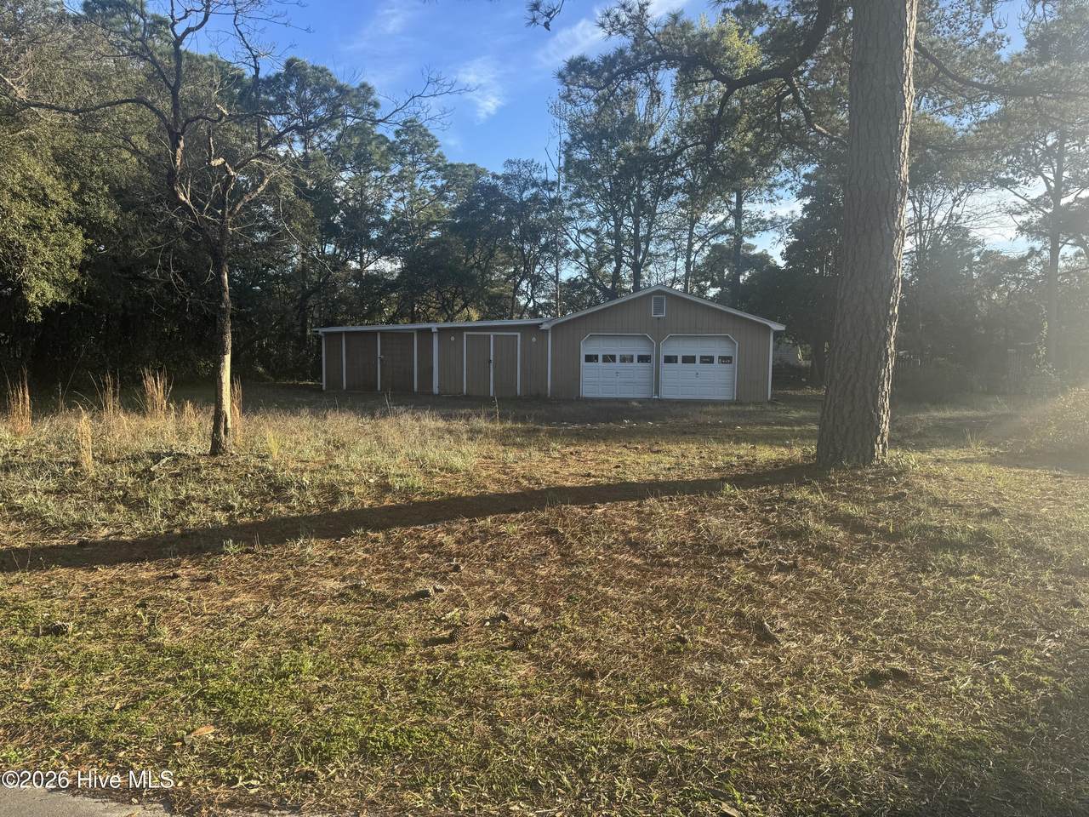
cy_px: 408
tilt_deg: -4.7
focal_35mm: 24
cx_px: 544
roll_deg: -0.4
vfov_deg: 56.8
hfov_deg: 71.6
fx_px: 755
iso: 80
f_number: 1.78
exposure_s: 1/1238
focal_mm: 6.76
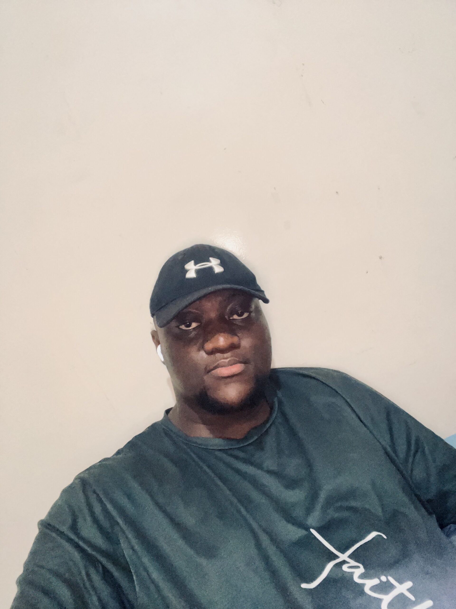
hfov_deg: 58.9
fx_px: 404
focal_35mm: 23
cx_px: 228
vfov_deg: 73.9
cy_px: 304
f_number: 2.2
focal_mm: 2.71
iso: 1600
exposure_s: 1/25
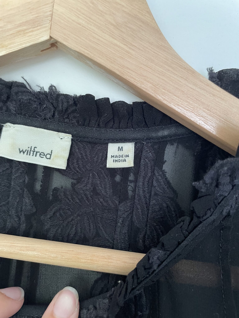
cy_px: 159
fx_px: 239
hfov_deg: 53.1
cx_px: 120
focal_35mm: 26
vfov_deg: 67.3
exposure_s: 1/60
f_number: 1.6
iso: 250
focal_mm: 4.2
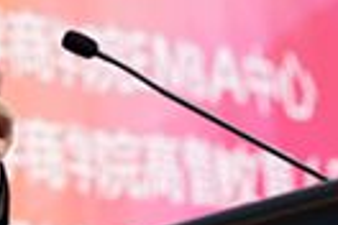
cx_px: 44
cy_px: 10
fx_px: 4816
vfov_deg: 2.7
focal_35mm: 513
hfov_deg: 4.0
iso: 1600
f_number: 3.2
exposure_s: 1/160
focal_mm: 100
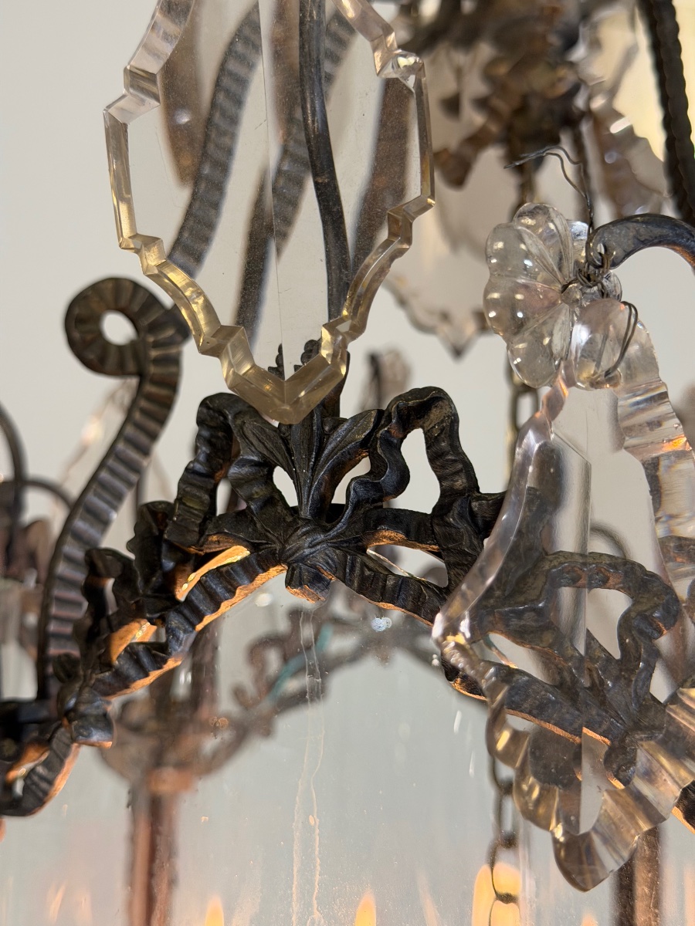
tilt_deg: +10.5
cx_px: 348
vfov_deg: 39.7
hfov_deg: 30.3
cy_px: 463
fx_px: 1285
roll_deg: -3.2
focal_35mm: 48
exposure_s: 1/50
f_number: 1.78
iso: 125
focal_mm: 6.76
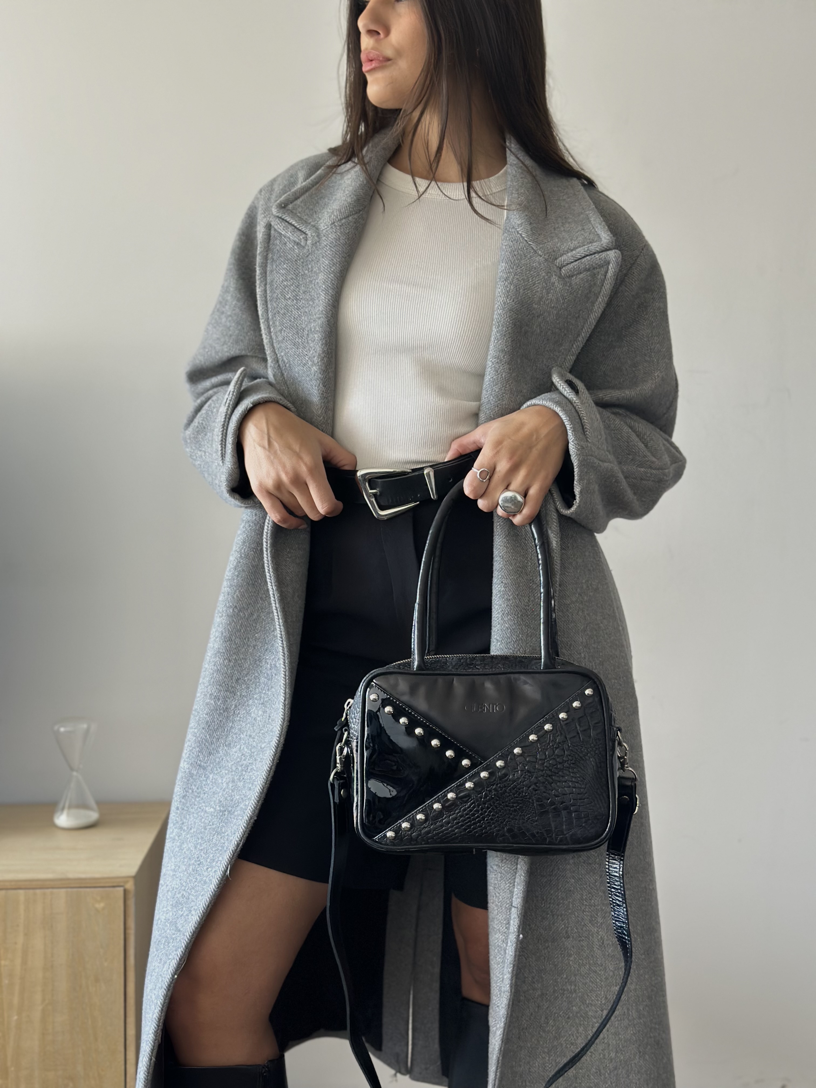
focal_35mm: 48
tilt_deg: -3.4
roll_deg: -0.3
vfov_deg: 39.7
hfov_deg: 30.3
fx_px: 1509
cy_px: 544
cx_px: 408
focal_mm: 6.86
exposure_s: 1/60
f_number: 1.78
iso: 160
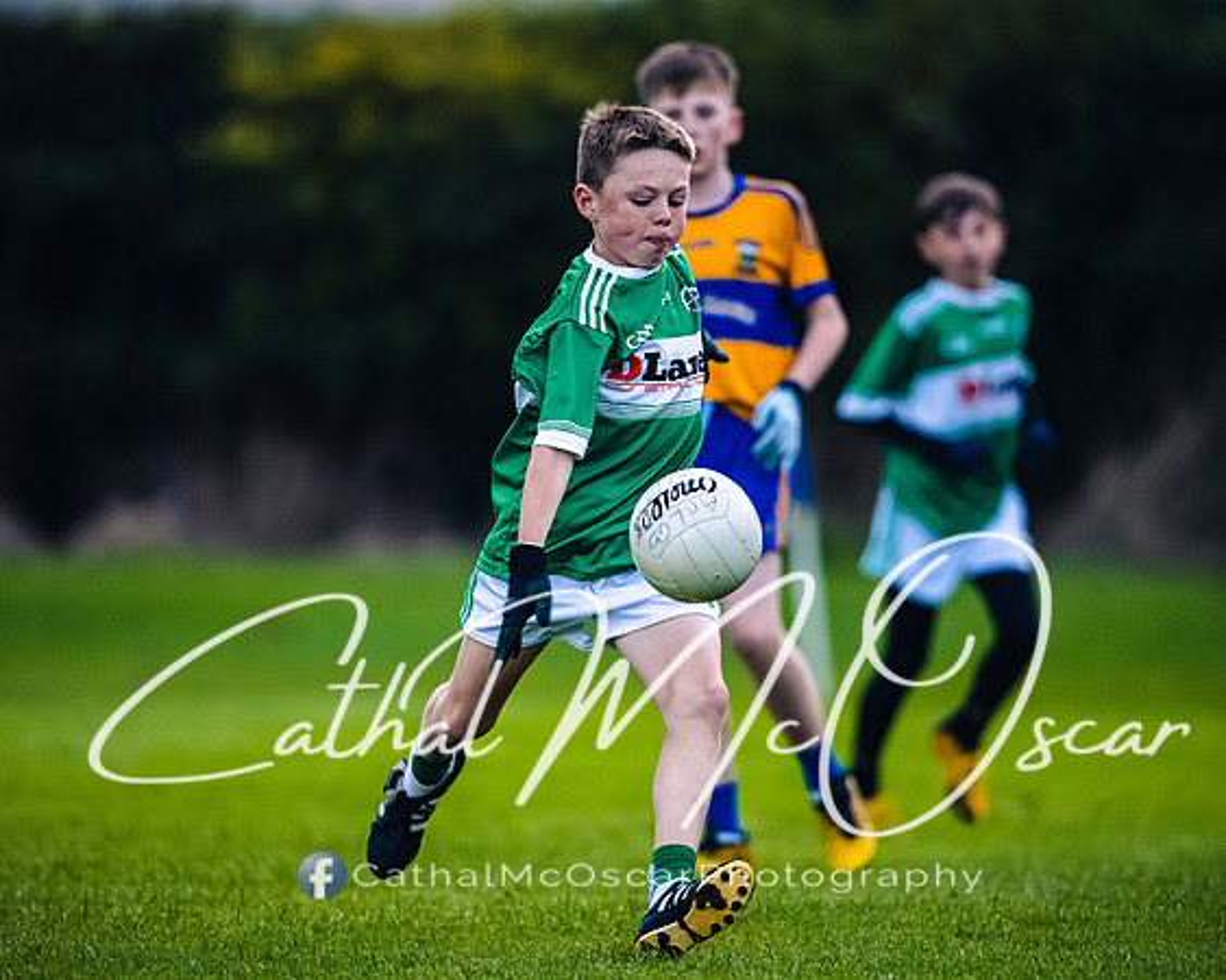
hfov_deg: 3.7
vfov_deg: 3.0
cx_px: 582
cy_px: 488
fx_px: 18782
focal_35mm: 518
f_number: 2.8
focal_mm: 400
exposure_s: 1/640
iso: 3200
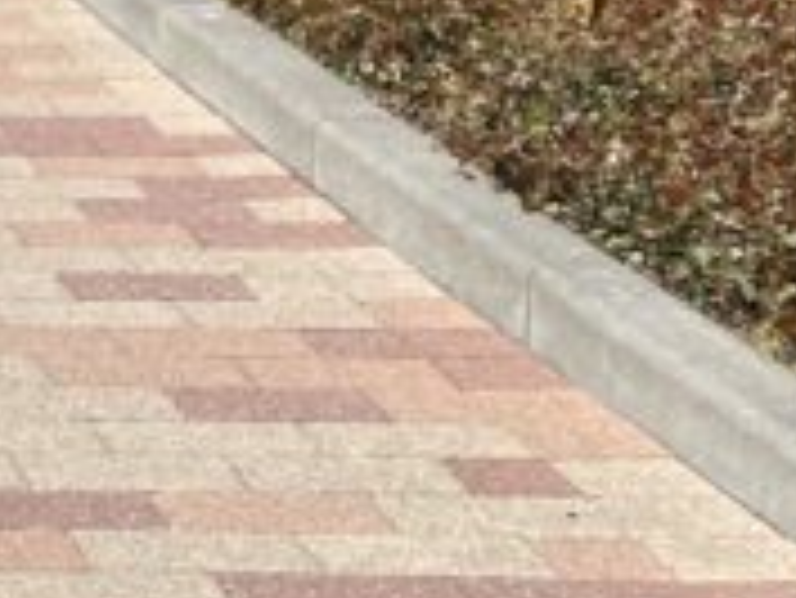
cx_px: -944
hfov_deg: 11.5
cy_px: -706
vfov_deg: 9.1
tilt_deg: -1.3
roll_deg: -0.5
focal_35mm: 150
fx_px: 3452
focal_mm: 4.25
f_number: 1.8
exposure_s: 1/2066
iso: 32
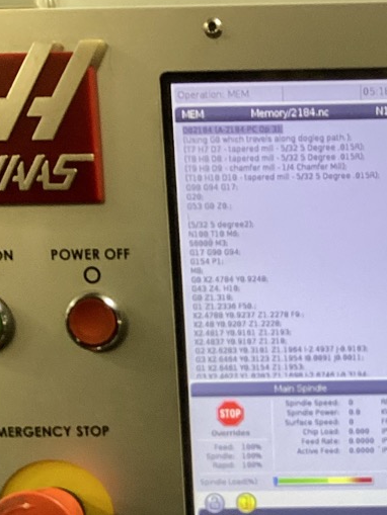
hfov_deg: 18.5
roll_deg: +1.1
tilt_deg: -13.6
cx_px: 378
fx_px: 1162
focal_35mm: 78
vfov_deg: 24.1
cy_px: 487
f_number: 2.4
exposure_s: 1/60
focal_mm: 3.3
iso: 64
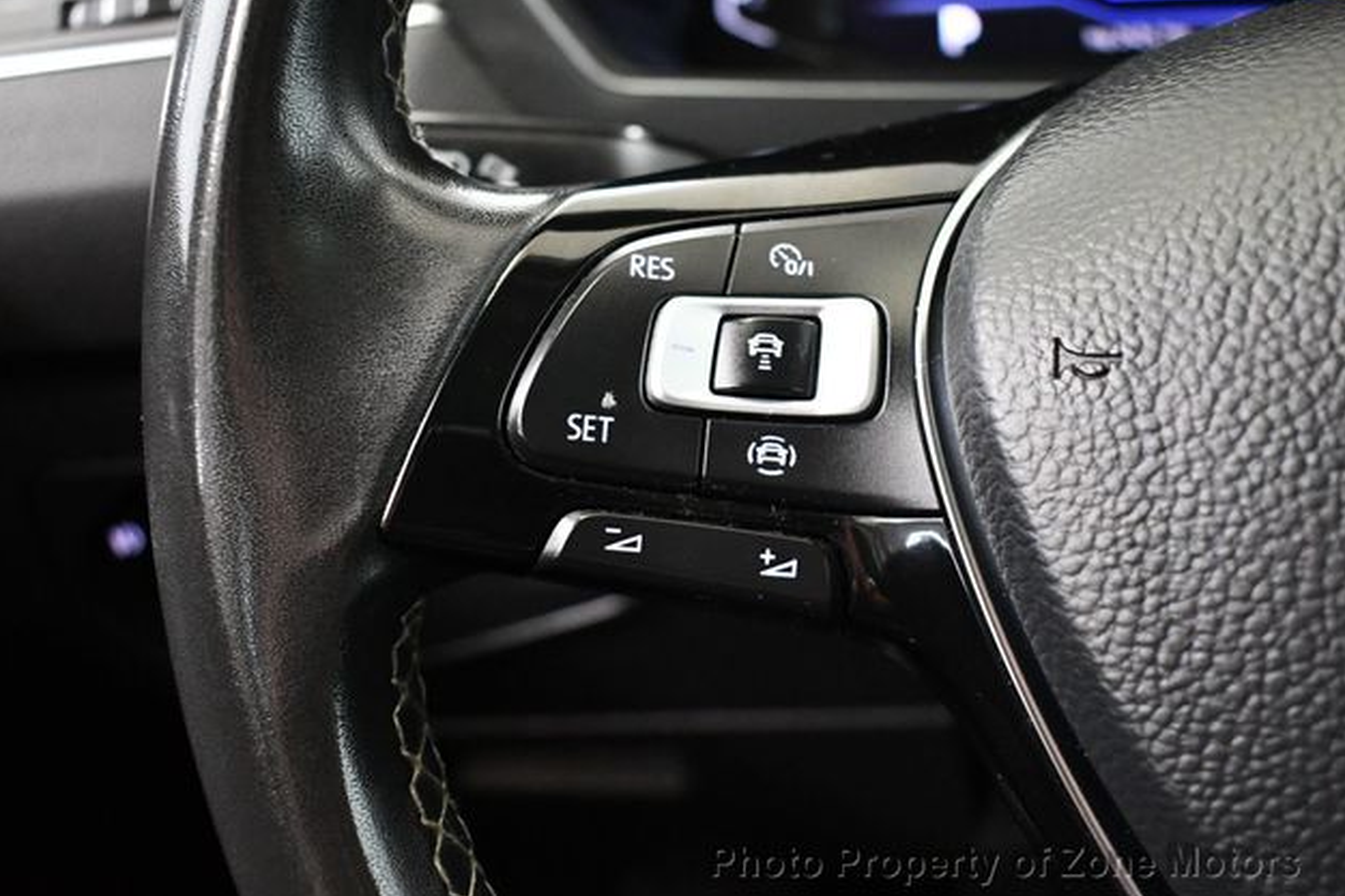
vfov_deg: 31.2
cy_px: 443
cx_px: 683
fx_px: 1606
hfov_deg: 45.4
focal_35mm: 43
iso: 4000
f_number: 3.8
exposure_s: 1/60
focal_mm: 21
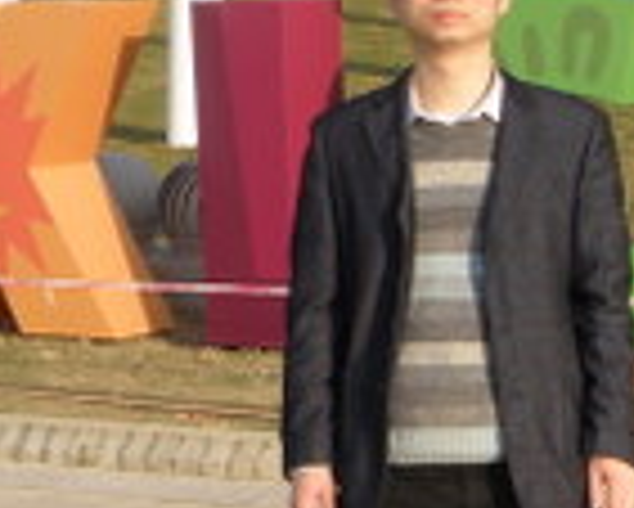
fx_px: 2629
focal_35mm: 140
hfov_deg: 13.6
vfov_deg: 11.0
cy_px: 454
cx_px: 562
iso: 64
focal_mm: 8.06
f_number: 5.6
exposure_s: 1/160
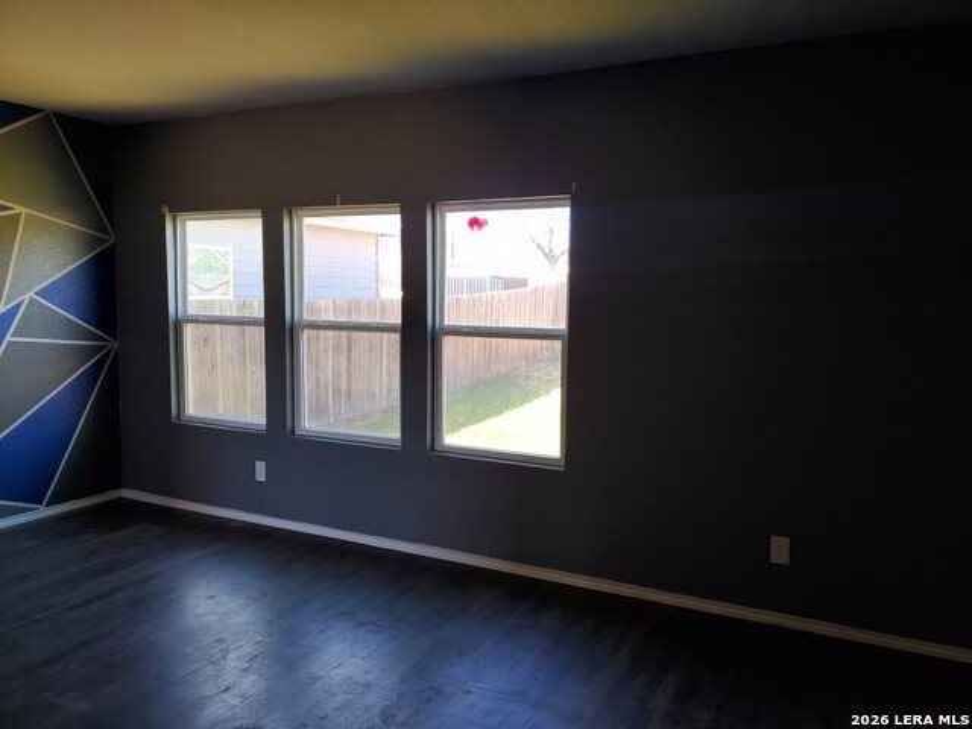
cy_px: 364
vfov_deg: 53.1
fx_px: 730
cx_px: 486
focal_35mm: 26
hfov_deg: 67.3
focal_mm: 4.3
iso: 64
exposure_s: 1/100
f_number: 1.5
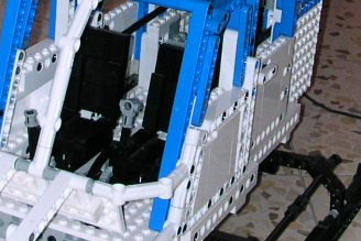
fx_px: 1204
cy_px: 28
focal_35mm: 120
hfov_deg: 17.0
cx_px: 211
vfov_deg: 11.4
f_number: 2.7
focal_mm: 5.6
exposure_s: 1/60
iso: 100
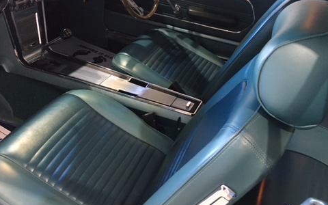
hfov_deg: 48.1
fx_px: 367
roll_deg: -5.4
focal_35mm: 41
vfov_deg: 31.2
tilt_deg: -30.9
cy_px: 82
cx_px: 147
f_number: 2.2
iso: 160
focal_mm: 4.15
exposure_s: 1/33
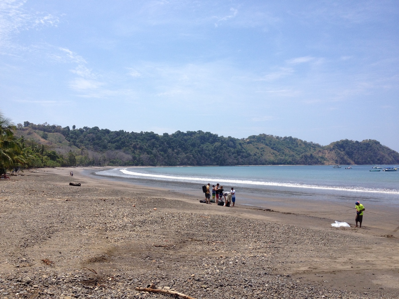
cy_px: 150
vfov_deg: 40.7
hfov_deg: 52.6
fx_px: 403
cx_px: 200
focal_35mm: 35
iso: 50
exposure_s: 1/2304
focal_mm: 4.28
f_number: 2.4
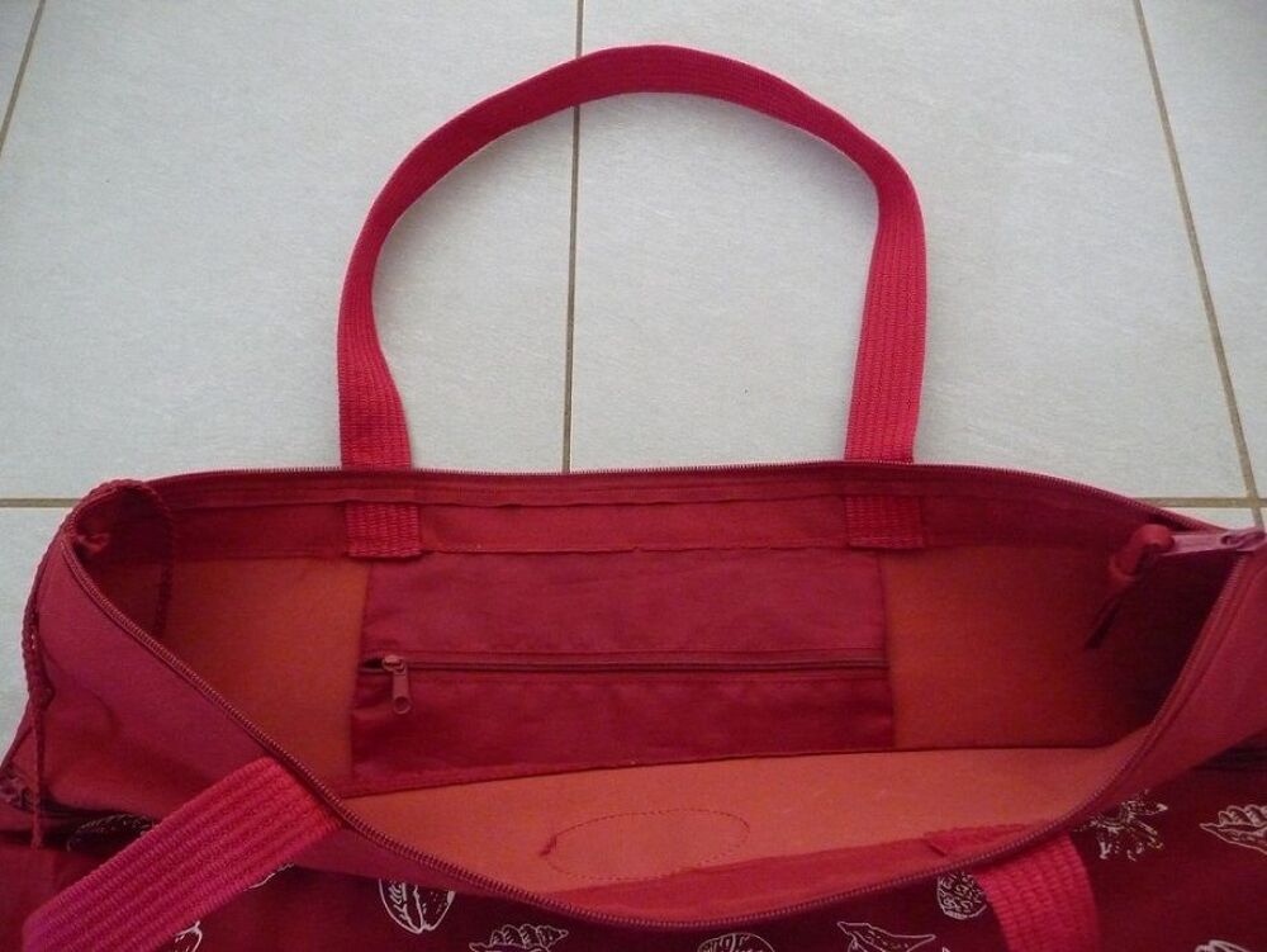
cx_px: 634
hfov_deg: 63.4
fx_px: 1025
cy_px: 476
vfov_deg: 49.8
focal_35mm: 28
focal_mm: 4.7
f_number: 3.3
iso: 800
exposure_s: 1/15
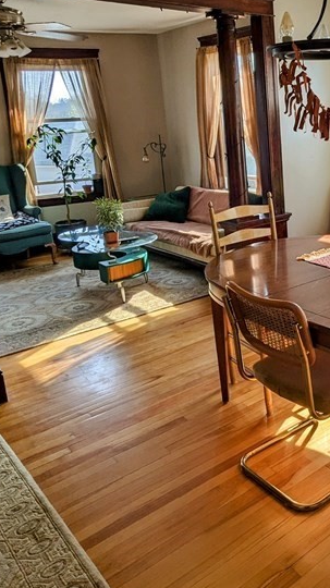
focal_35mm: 33
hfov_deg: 32.7
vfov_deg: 59.0
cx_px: 330
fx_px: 514
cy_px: 231
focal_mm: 2.35
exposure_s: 1/442
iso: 43
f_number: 2.2
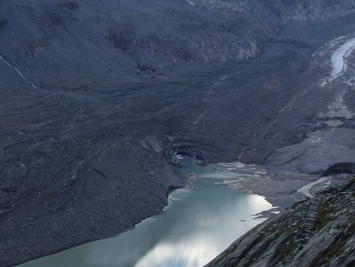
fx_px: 697
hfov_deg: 28.4
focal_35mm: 68
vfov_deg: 20.9
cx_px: 126
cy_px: 3
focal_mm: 4.92
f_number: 3.5
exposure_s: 1/250
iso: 80
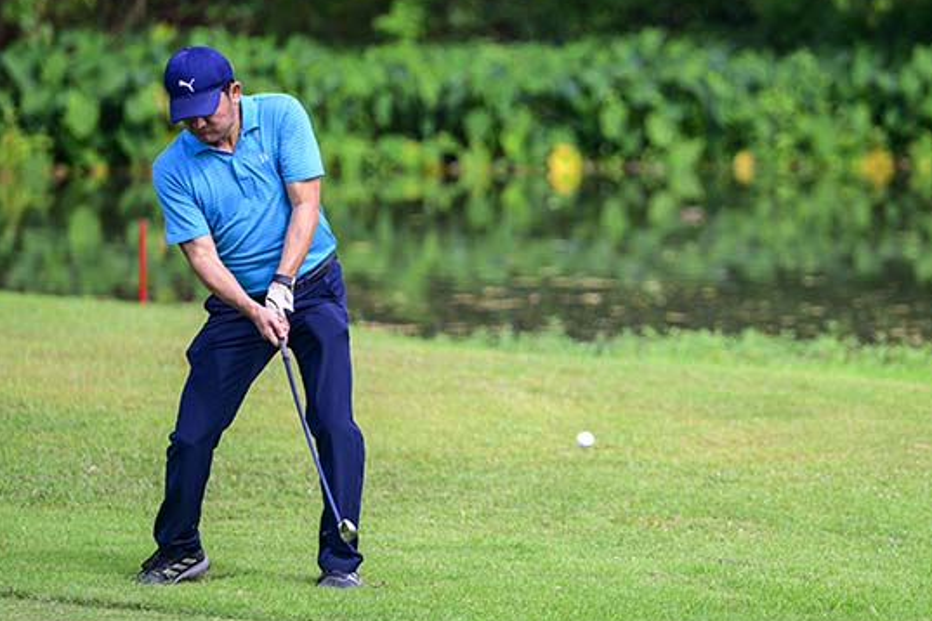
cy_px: 253
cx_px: 514
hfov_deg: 6.2
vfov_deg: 4.2
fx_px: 8569
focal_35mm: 331
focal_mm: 185
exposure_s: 1/4000
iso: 220
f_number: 2.8
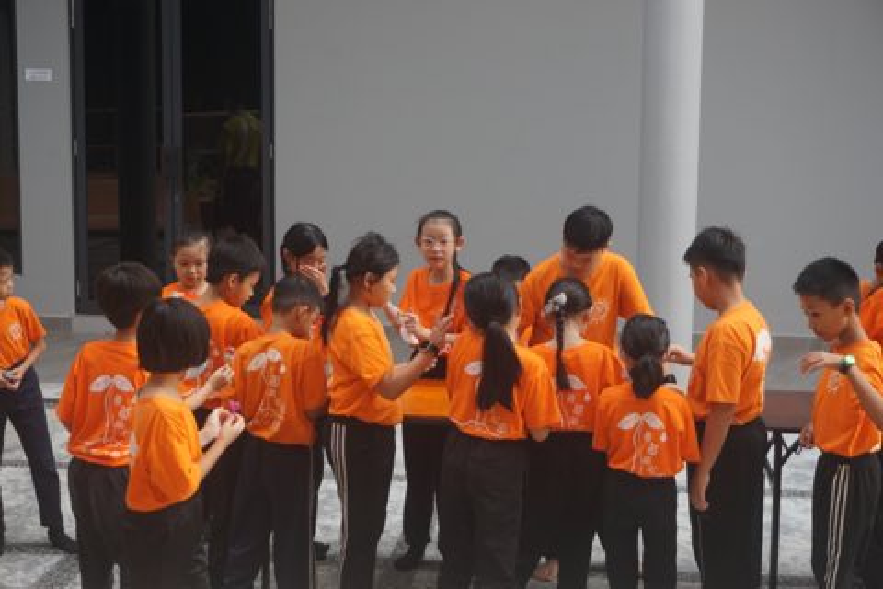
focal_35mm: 62
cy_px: 294
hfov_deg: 32.6
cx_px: 442
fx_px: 1508
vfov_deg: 22.1
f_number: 5.6
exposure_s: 1/160
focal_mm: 41
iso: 125
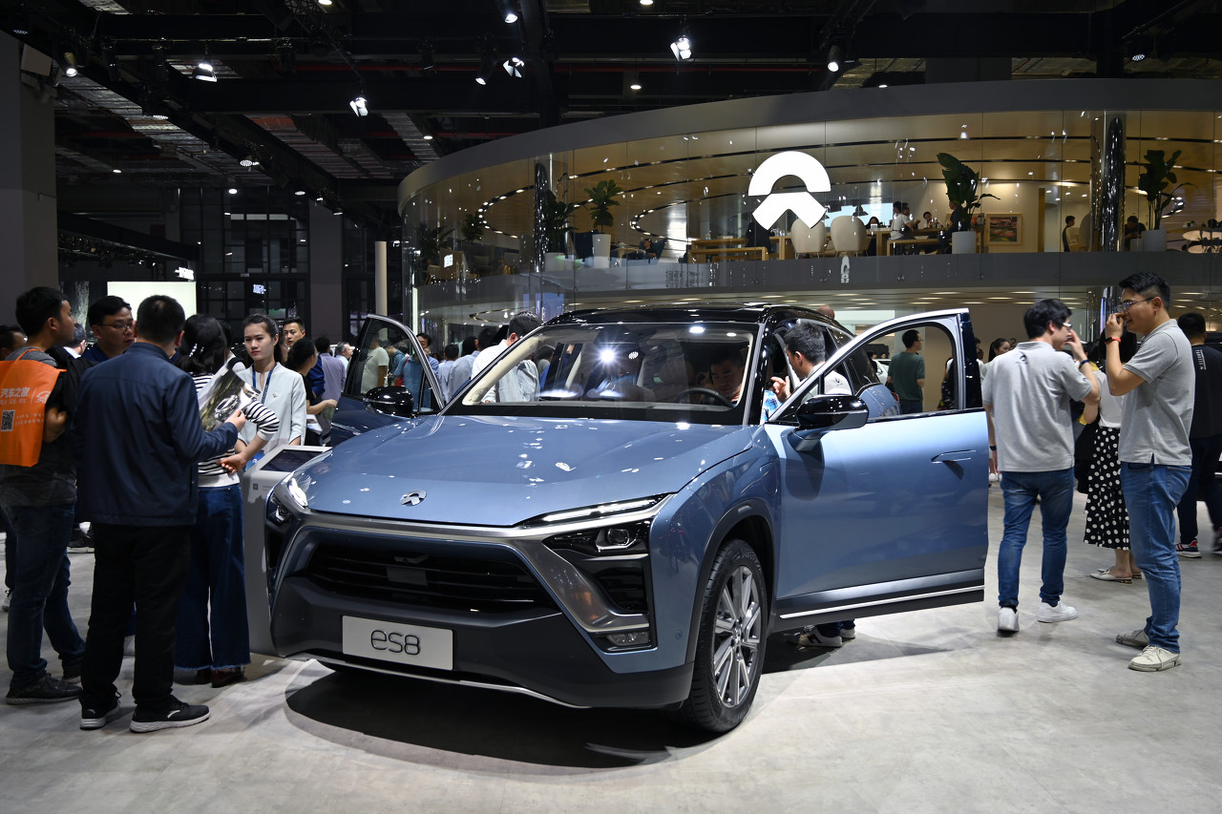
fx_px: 1052
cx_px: 611
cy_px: 407
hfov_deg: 60.3
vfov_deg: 42.3
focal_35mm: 31
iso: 100
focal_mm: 31
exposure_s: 1/50
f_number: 4
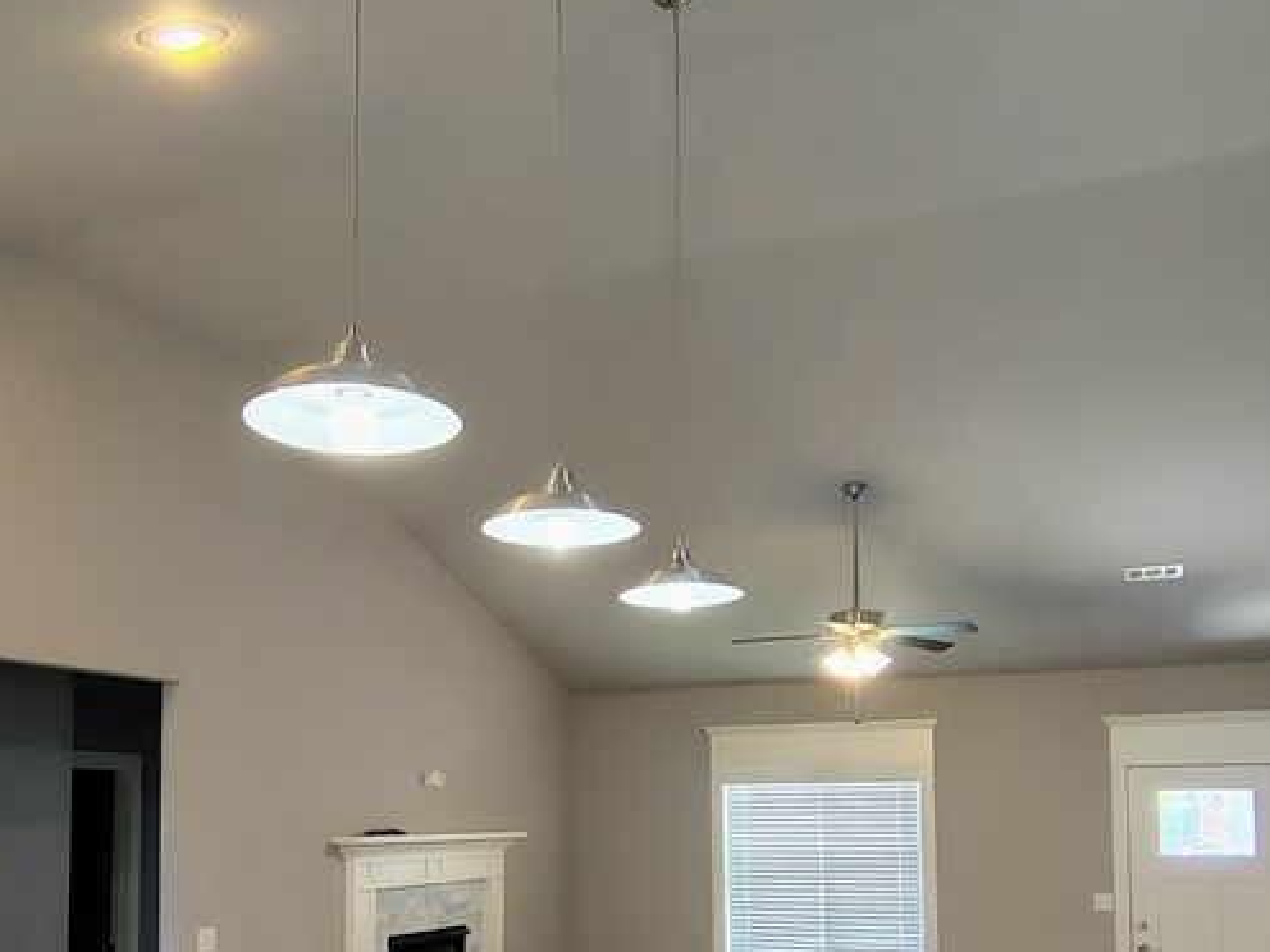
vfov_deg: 41.3
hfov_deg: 55.3
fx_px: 1211
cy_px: 750
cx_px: 609
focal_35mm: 33
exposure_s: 1/30
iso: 442
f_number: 2.2
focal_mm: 2.13
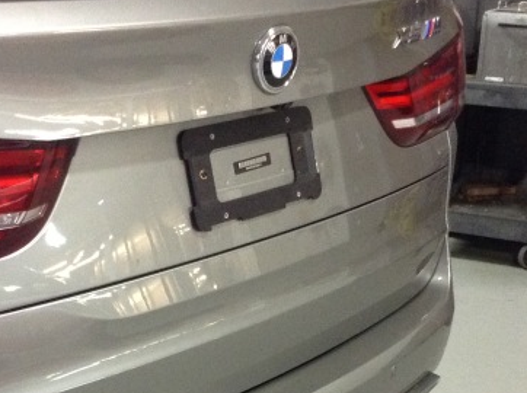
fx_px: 1109
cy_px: 384
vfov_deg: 19.6
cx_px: 226
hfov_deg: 26.7
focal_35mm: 73
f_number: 2.4
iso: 250
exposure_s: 1/20
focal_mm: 3.3
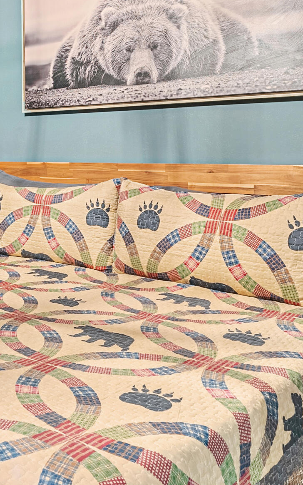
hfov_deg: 26.9
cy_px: 178
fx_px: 555
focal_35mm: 42
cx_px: -65
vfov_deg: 46.7
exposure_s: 1/6
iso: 200
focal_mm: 16
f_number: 8
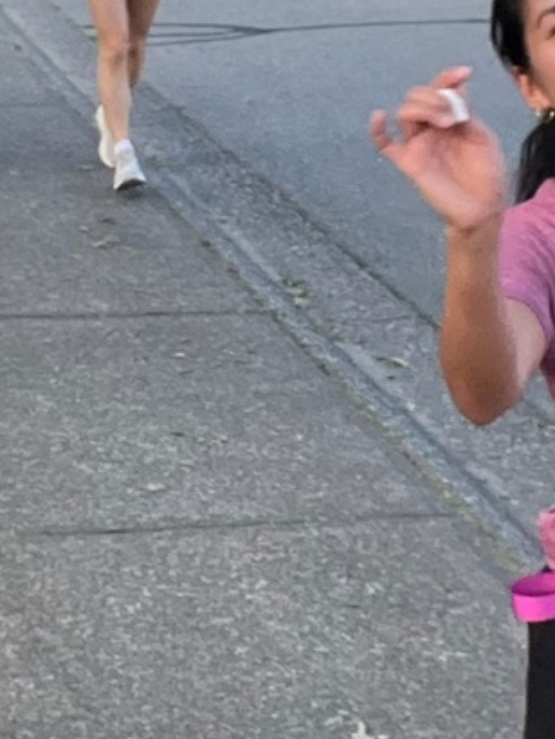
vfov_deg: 16.8
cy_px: 270
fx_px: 2499
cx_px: 231
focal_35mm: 117
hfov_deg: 12.7
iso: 64
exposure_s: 1/121
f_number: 2.2
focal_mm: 2.71
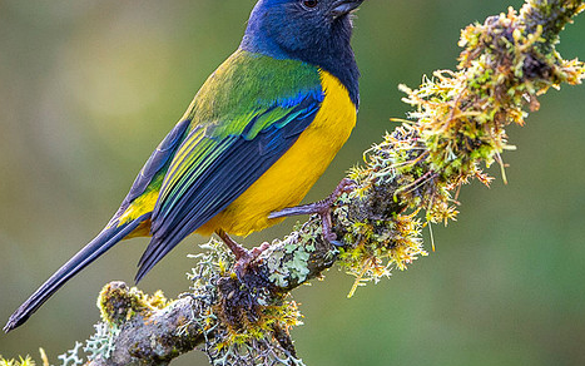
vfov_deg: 1.2
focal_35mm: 1087
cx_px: 329
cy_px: 18
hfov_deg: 1.9
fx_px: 17332
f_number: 4
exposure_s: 1/1000
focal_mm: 500
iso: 2500
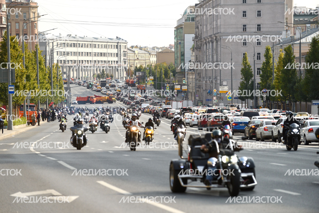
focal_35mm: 190
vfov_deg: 7.2
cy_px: 106
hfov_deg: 10.8
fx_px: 1684
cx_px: 160
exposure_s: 1/2500
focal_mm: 190
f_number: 4.5
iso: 360
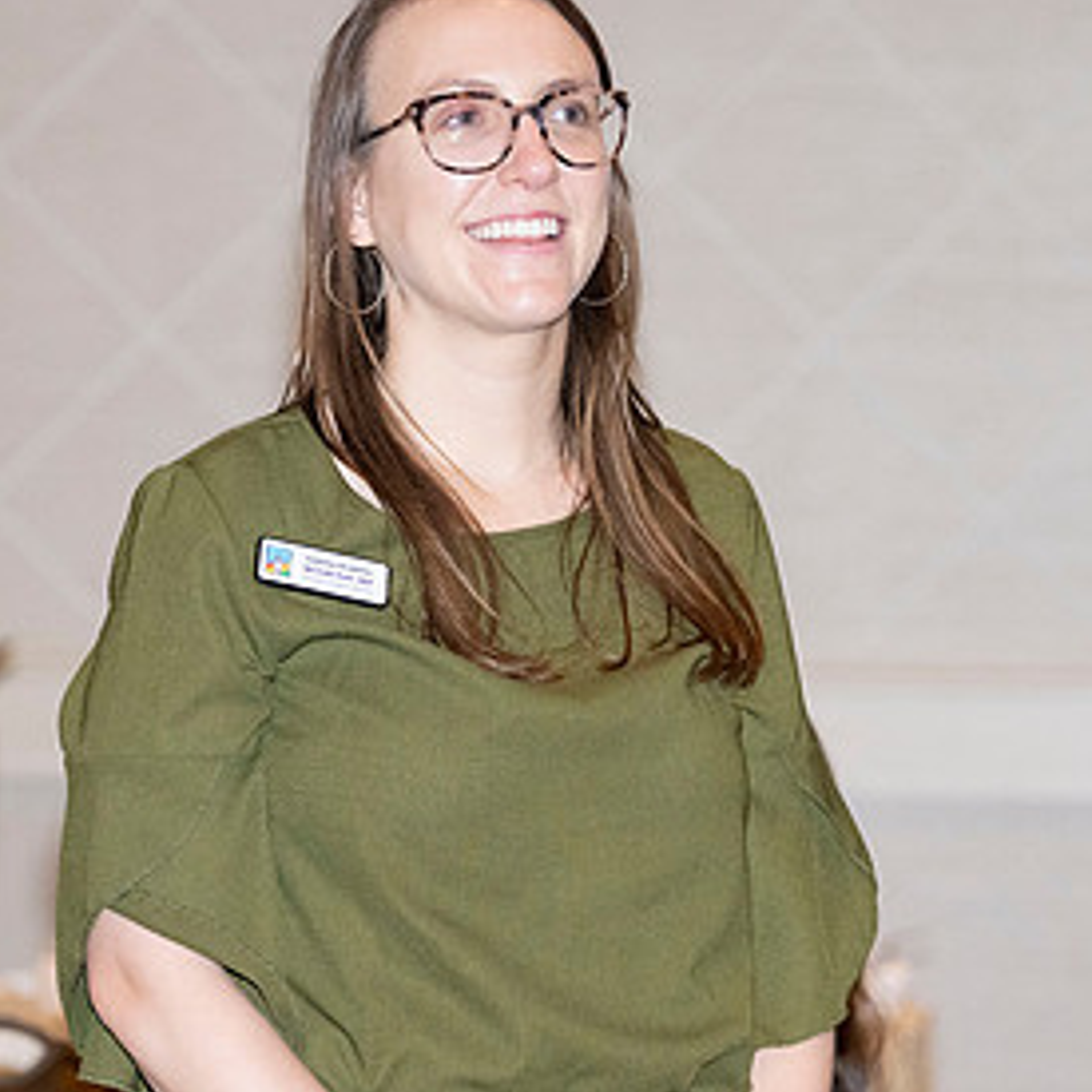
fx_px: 9172
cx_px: 629
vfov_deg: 6.8
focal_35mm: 257
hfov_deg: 6.8
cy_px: 596
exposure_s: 1/200
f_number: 4
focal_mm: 120
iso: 2500
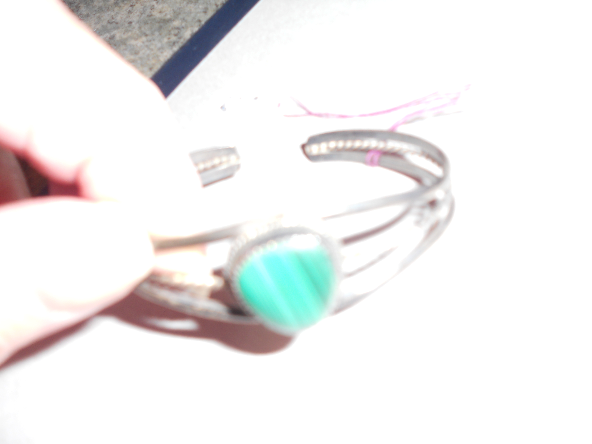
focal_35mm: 32
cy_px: 222
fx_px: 547
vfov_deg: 44.2
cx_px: 296
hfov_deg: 56.8
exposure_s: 1/25
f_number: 3.5
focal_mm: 5.8
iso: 80
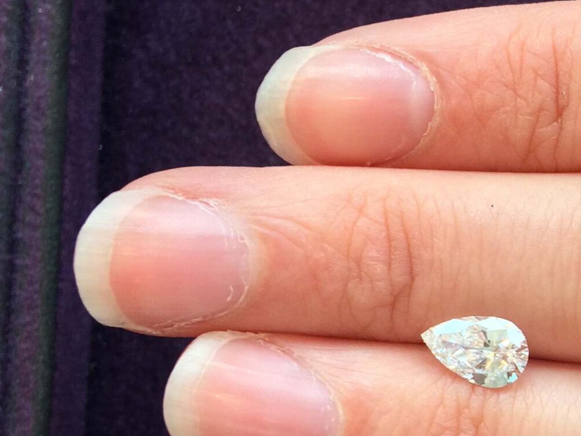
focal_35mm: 74
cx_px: 616
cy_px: 289
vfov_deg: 19.8
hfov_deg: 24.8
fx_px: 1242
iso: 64
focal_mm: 4.15
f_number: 2.2
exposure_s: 1/100
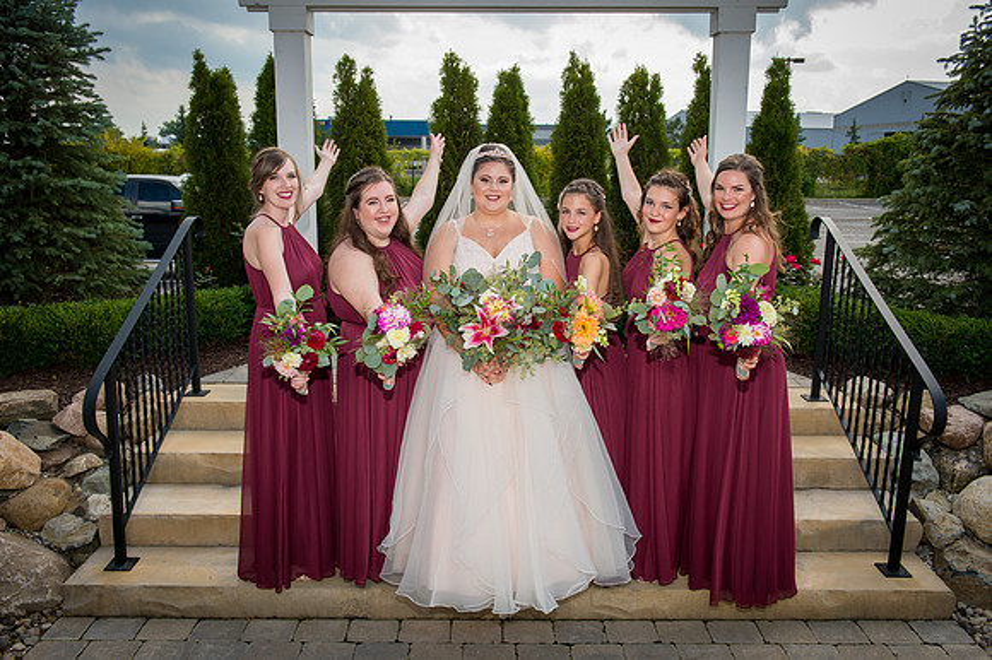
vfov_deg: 39.2
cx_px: 491
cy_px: 340
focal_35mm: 34
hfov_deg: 56.4
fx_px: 926
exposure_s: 1/250
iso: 100
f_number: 4.8
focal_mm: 32
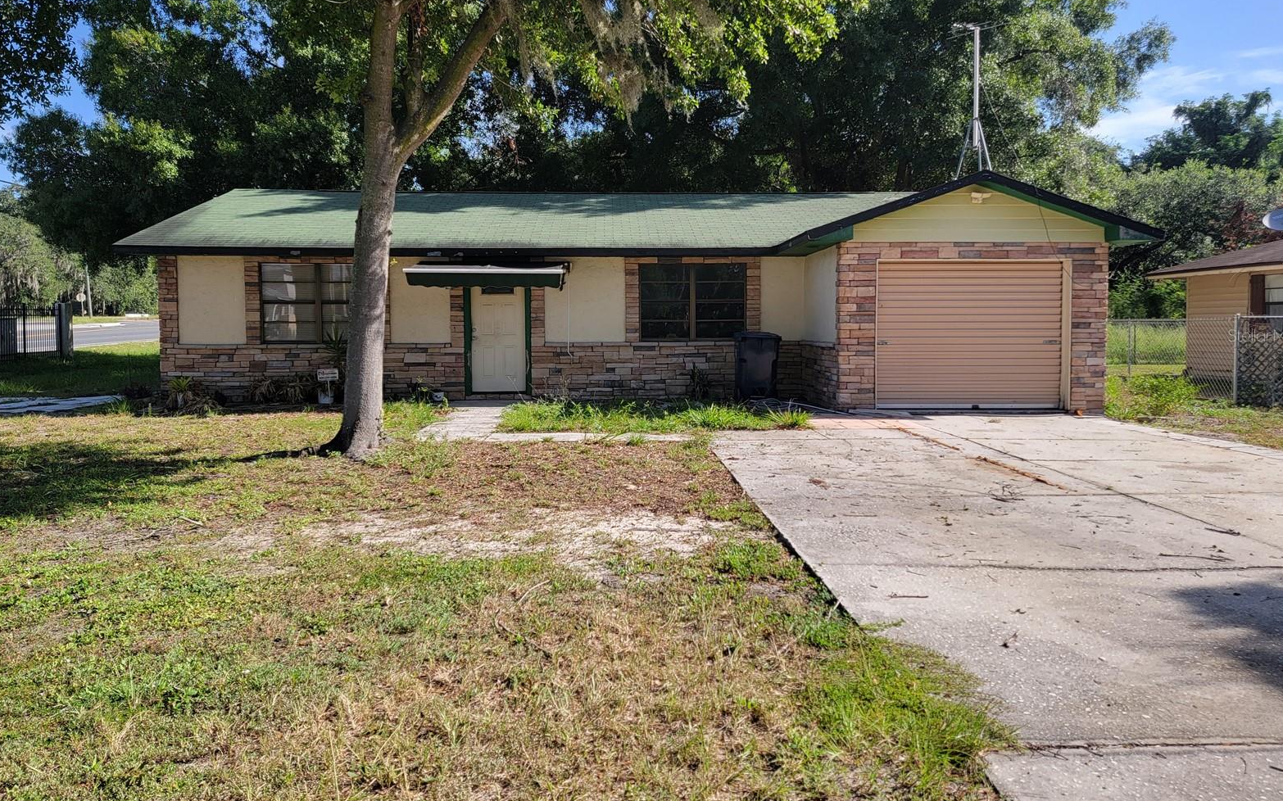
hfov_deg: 70.4
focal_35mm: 26
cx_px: 650
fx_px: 909
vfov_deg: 47.4
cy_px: 335
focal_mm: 6.7
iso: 16
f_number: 1.8
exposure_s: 1/471
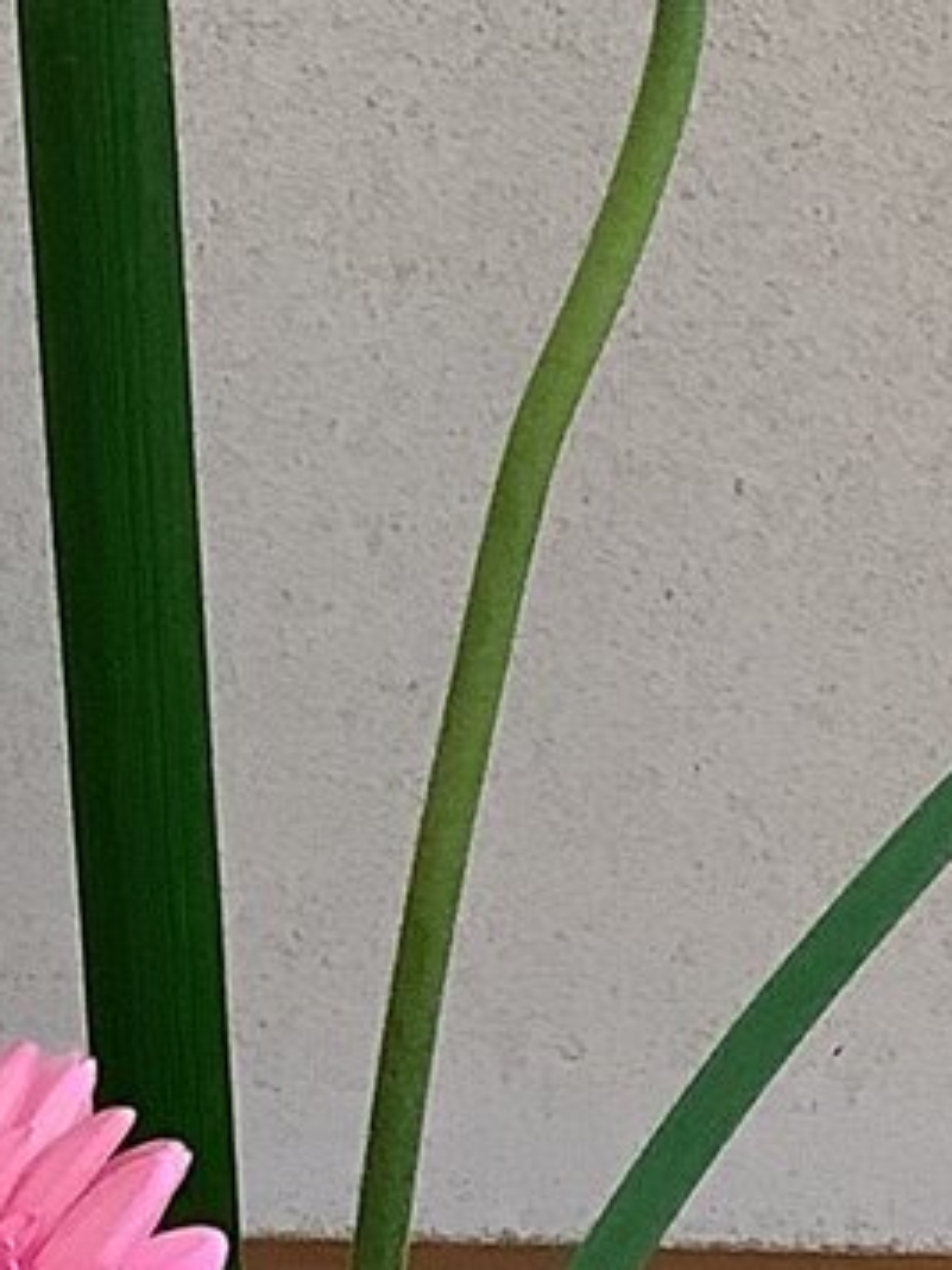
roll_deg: -0.2
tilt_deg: -15.7
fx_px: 6124
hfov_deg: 8.9
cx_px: 160
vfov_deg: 11.6
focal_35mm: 167
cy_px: -314
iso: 80
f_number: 2.4
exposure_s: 1/50
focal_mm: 3.3
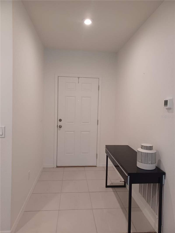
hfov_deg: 54.9
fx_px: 168
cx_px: 88
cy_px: 116
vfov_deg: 69.4
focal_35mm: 25
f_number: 1.8
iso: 250
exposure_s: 1/40
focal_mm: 4.6
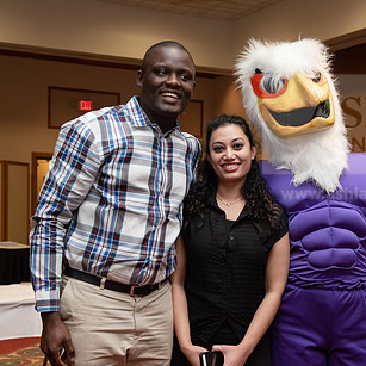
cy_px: 219
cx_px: 227
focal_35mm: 61
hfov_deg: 28.1
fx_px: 730
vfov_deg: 28.1
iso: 1600
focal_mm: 38
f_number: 5.6
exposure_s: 1/200
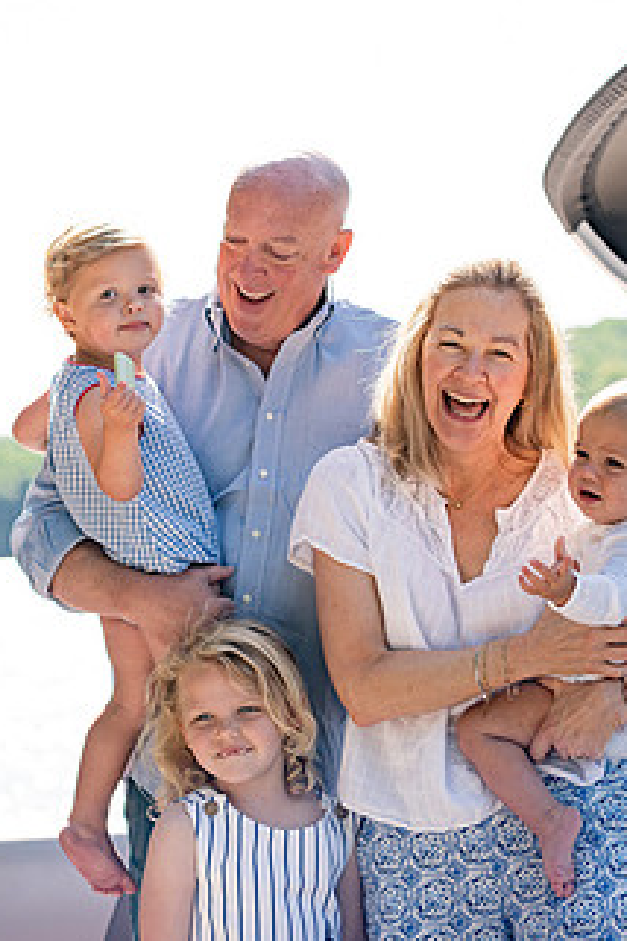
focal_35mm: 119
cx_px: 328
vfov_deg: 17.2
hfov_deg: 11.5
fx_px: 3109
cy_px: 492
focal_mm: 85
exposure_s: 1/1600
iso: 320
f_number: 3.5
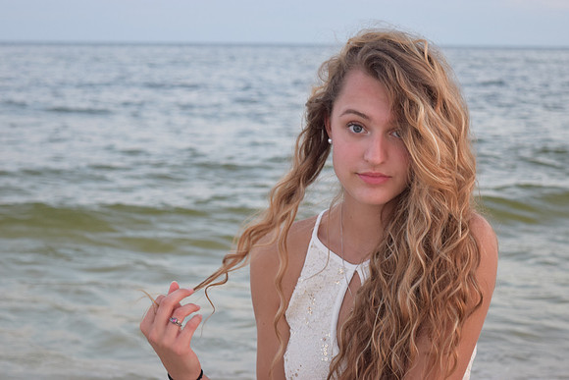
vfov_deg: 16.6
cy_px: 190
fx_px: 1304
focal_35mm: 82
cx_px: 284
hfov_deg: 24.6
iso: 800
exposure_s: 1/60
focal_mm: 55
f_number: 5.6
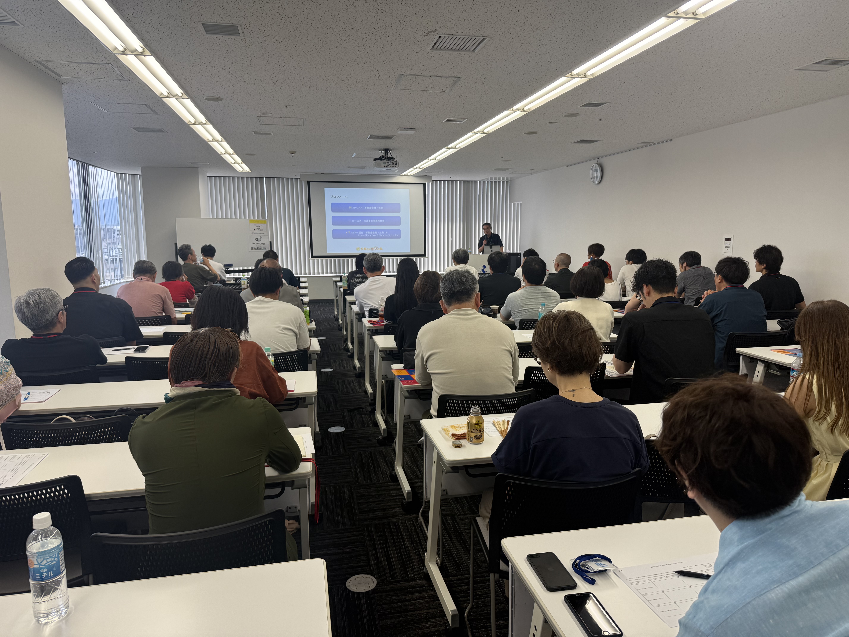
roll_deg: -0.5
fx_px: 589
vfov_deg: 56.8
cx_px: 424
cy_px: 318
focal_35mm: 24
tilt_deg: -7.0
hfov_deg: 71.6
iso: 80
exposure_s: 1/199
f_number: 1.78
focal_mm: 6.76
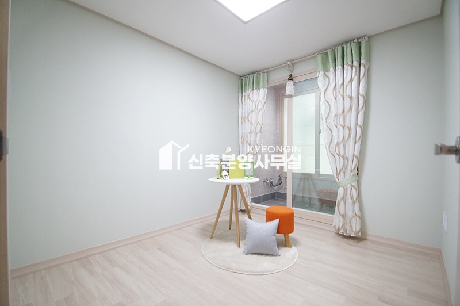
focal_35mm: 15
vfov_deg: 77.2
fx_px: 192
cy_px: 153
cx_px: 230
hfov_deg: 100.4
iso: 800
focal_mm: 10
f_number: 3.5
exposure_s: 1/100
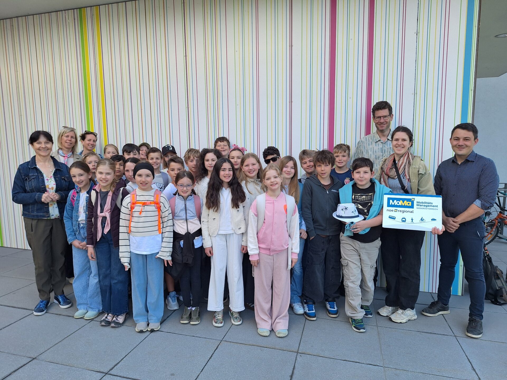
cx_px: 254
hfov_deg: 73.9
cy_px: 190
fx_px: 337
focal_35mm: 23
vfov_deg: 58.9
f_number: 1.8
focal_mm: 5.54
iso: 40
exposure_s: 1/219
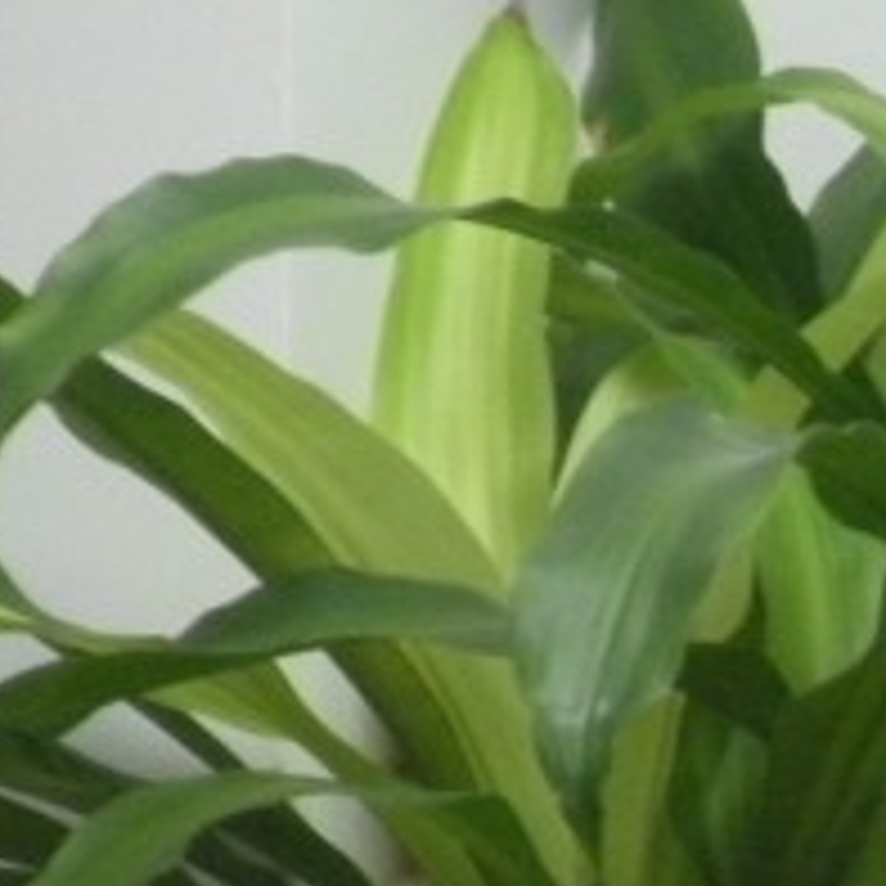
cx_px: 1947
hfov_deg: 1.7
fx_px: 30000
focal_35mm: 1036
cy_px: 1246
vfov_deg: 1.7
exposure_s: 1/26
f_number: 4.5
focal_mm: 39.8
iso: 400
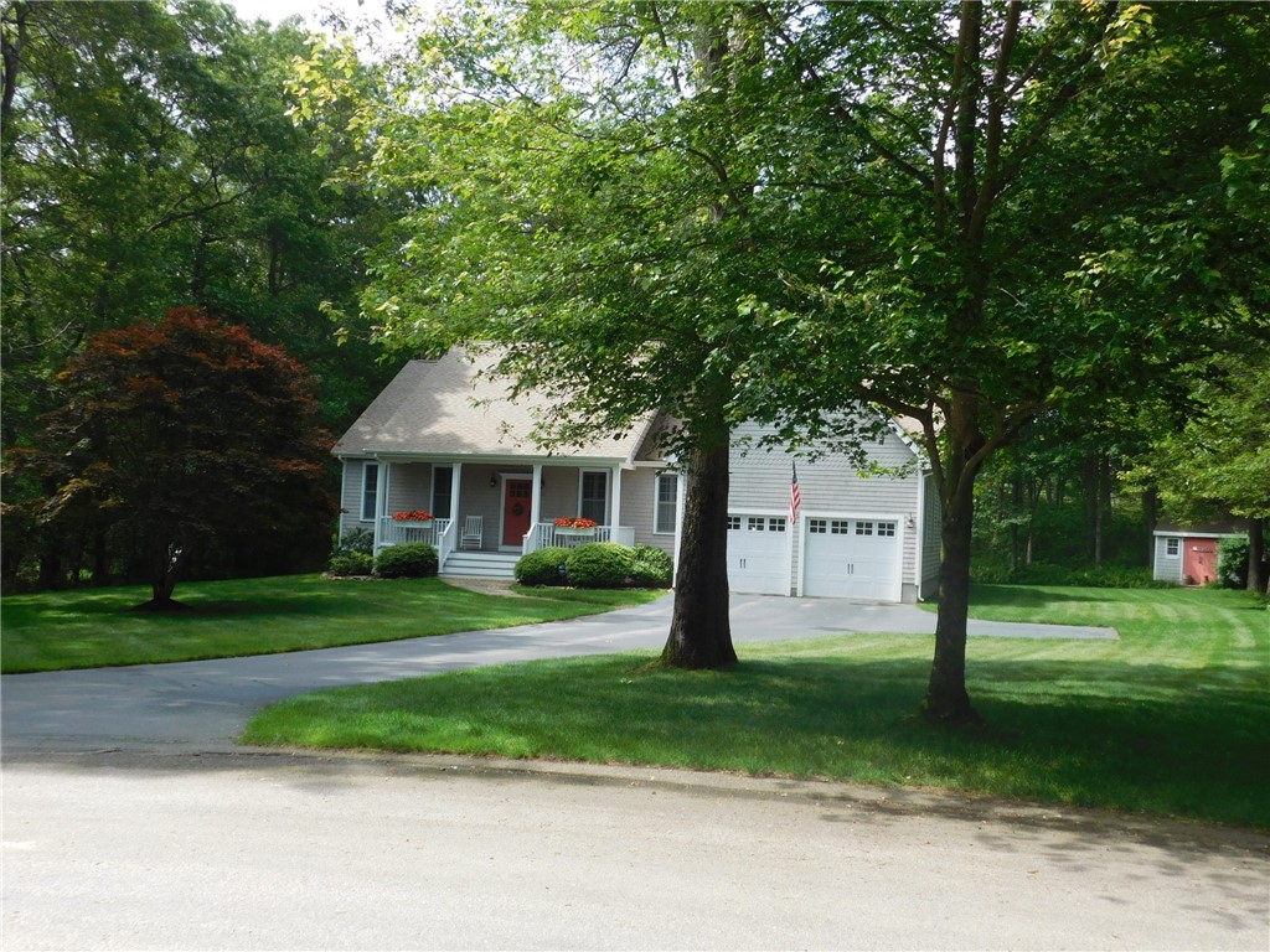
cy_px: 476
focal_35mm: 36
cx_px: 635
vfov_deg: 39.7
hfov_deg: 51.4
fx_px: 1321
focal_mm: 6.3
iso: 125
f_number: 3.5
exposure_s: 1/400
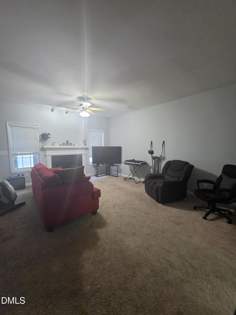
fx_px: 118
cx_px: 118
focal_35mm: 13
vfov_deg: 106.2
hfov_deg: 89.9
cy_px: 158
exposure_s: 1/60
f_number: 1.9
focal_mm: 2.2
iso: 500
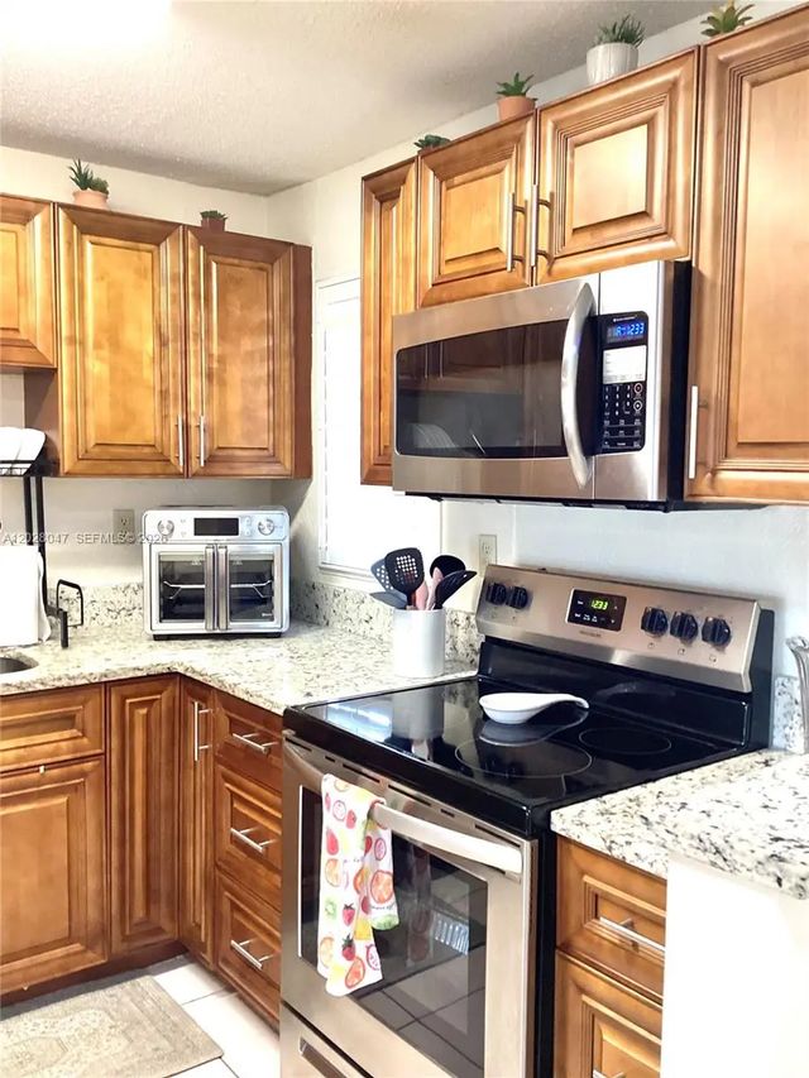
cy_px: 539
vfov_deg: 58.3
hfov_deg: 45.5
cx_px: 404
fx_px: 966
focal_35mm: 31
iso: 250
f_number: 2.4
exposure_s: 1/60
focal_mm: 3.3
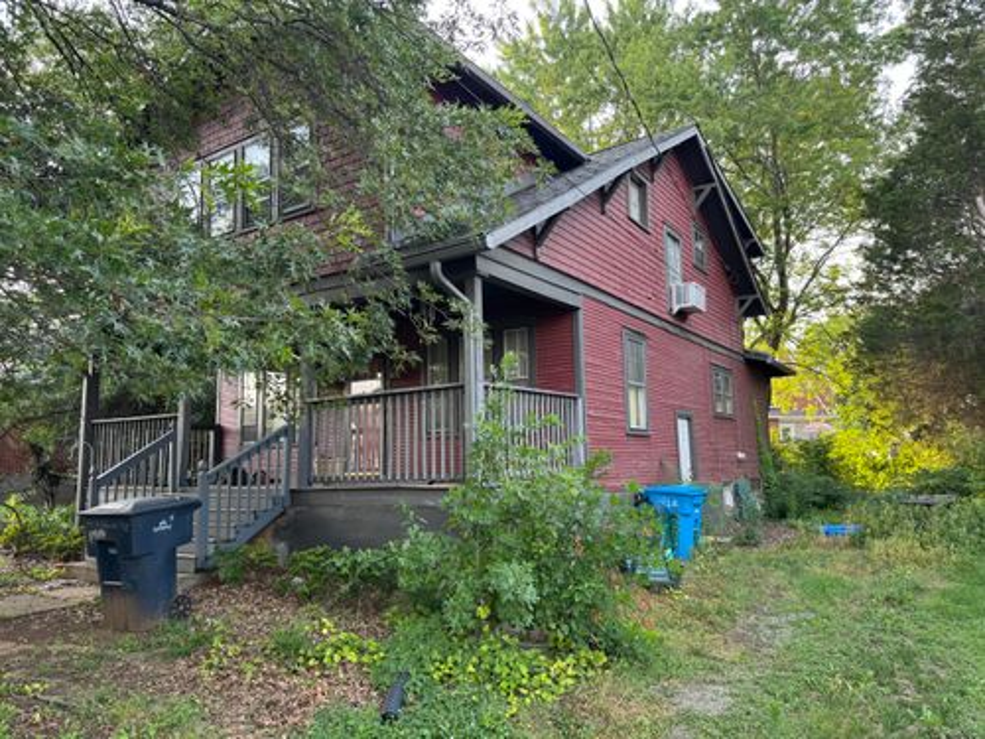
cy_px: 370
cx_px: 492
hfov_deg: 71.6
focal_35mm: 24
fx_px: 683
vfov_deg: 56.8
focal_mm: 6.76
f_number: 1.78
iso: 100
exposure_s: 1/156
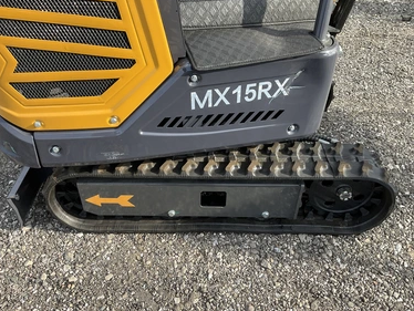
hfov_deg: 58.3
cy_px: 154
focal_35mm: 31
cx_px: 194
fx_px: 371
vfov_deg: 45.5
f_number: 1.8
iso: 25
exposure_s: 1/442
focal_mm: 3
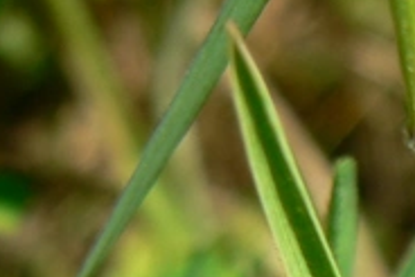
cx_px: 708
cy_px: 502
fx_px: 3507
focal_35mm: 304
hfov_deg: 6.6
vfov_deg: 4.5
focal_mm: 14.1
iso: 80
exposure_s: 1/400
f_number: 4
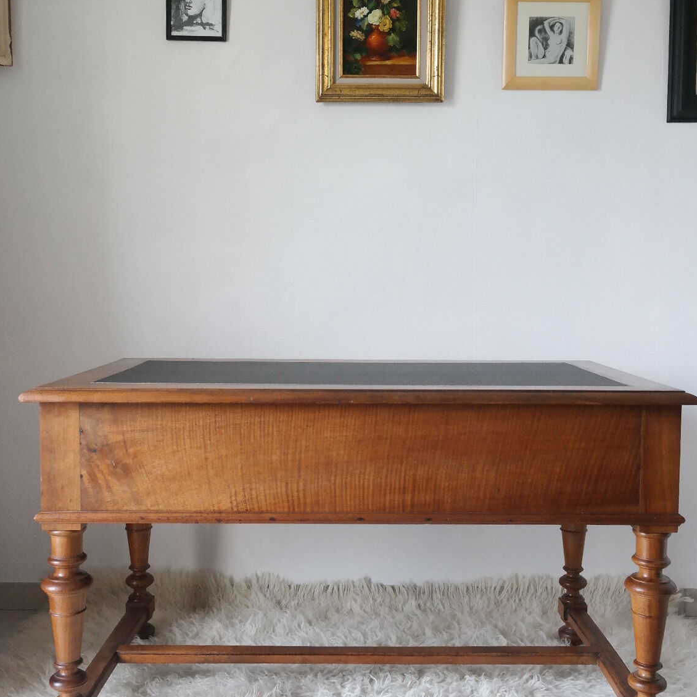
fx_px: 888
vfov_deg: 42.8
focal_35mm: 39
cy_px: 346
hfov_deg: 42.8
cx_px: 353
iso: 1600
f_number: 5.6
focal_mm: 20
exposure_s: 1/30
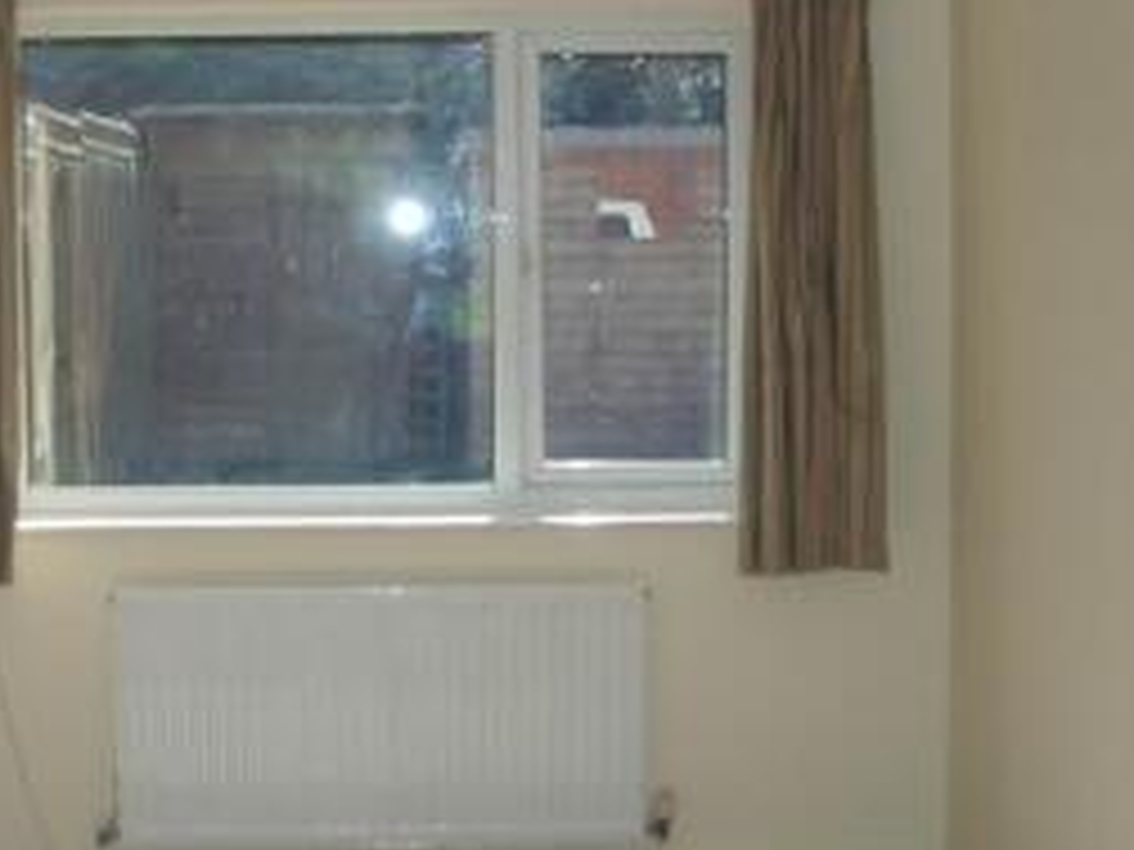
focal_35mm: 81
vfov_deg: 18.2
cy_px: 506
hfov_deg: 24.0
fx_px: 2654
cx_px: 353
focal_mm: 5.8
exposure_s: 1/800
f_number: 2.6
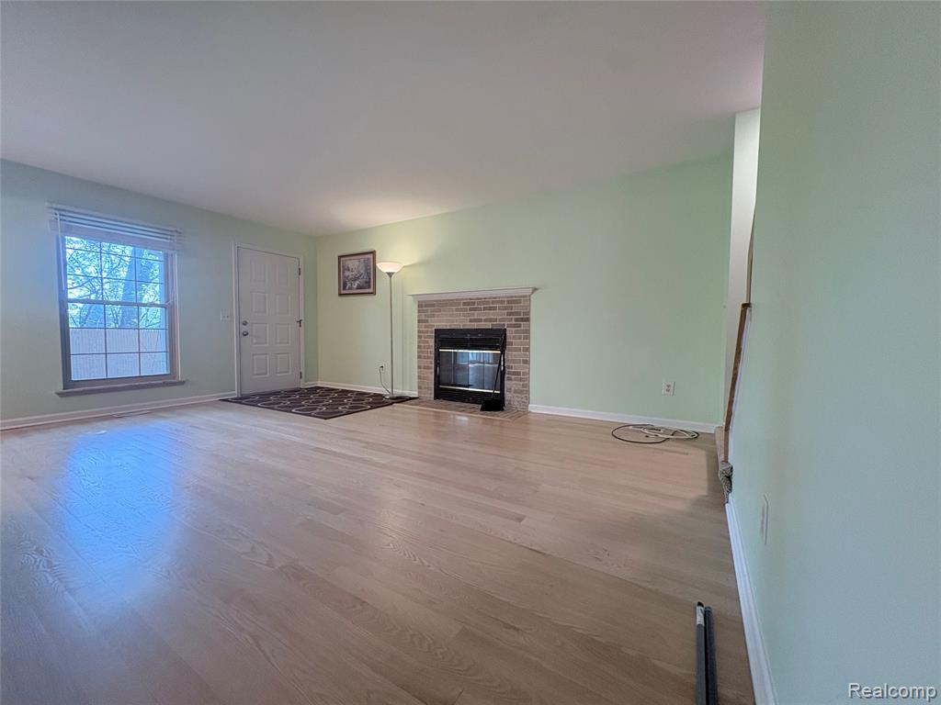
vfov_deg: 85.7
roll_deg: +0.1
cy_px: 352
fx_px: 381
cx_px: 470
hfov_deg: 102.1
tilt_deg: -3.2
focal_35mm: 14
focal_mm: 2.22
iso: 250
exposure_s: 1/60
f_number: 2.2
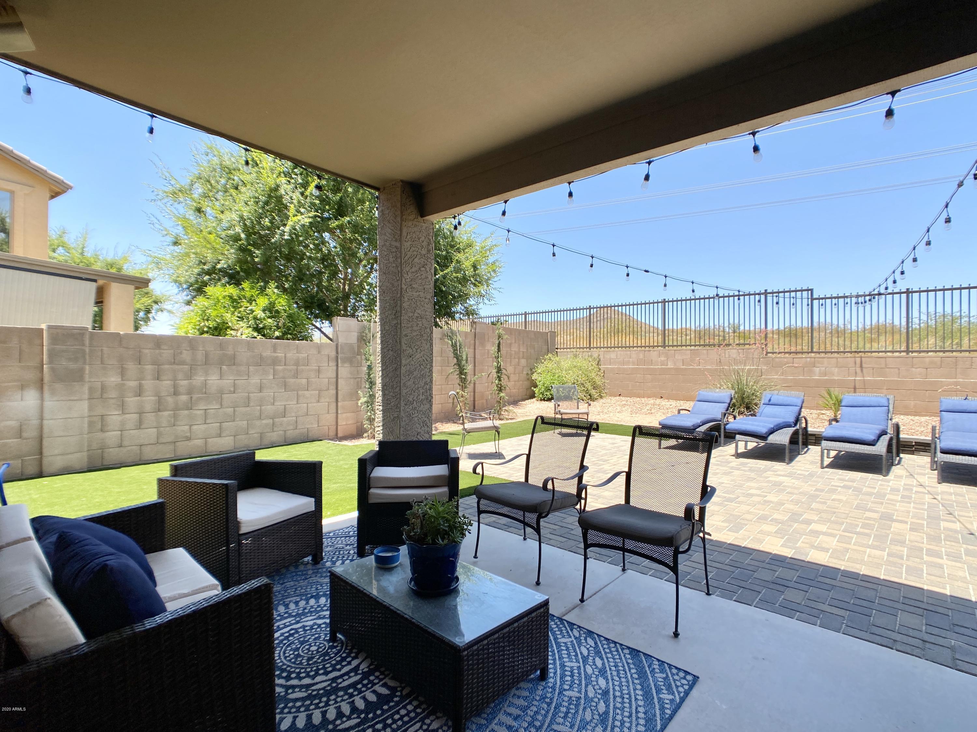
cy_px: 366
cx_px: 488
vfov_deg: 53.1
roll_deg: -0.3
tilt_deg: -0.7
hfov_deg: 67.3
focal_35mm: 26
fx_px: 734
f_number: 1.8
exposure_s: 1/1272
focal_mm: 4.25
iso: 32
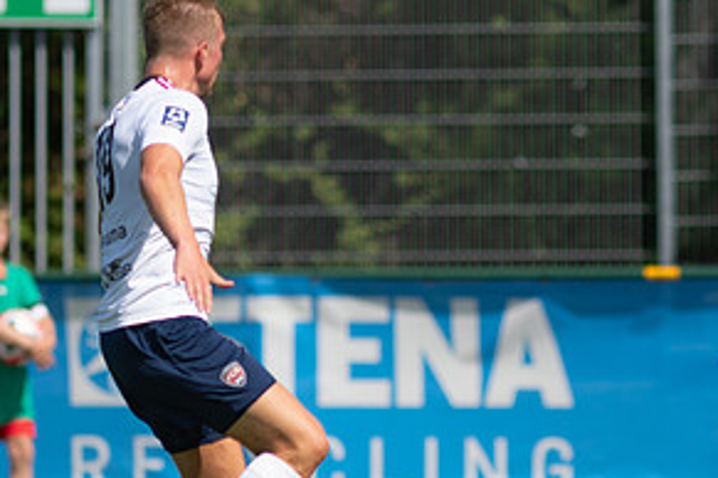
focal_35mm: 897
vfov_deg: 1.5
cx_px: 656
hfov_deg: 2.3
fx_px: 17889
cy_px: 275
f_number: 3.2
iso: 100
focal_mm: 300
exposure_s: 1/2500
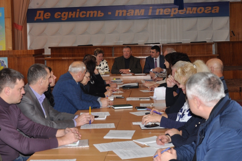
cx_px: 103
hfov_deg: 32.4
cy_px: 55
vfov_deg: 21.8
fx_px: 416
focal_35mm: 62
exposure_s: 1/60
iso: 400
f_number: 4
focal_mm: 28
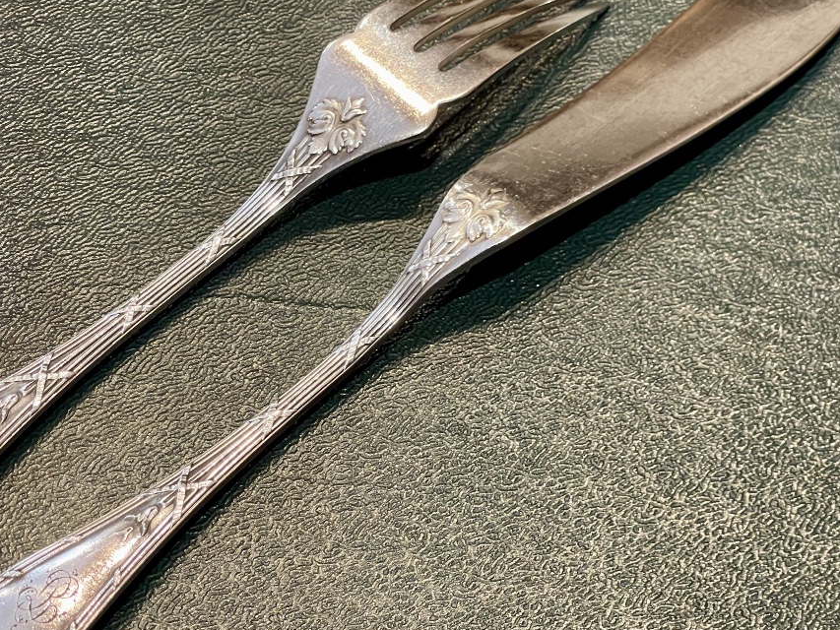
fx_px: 2184
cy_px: 370
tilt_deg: -58.9
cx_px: 323
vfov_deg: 16.4
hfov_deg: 21.7
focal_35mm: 90
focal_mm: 7.5
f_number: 2.2
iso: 200
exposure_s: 1/50
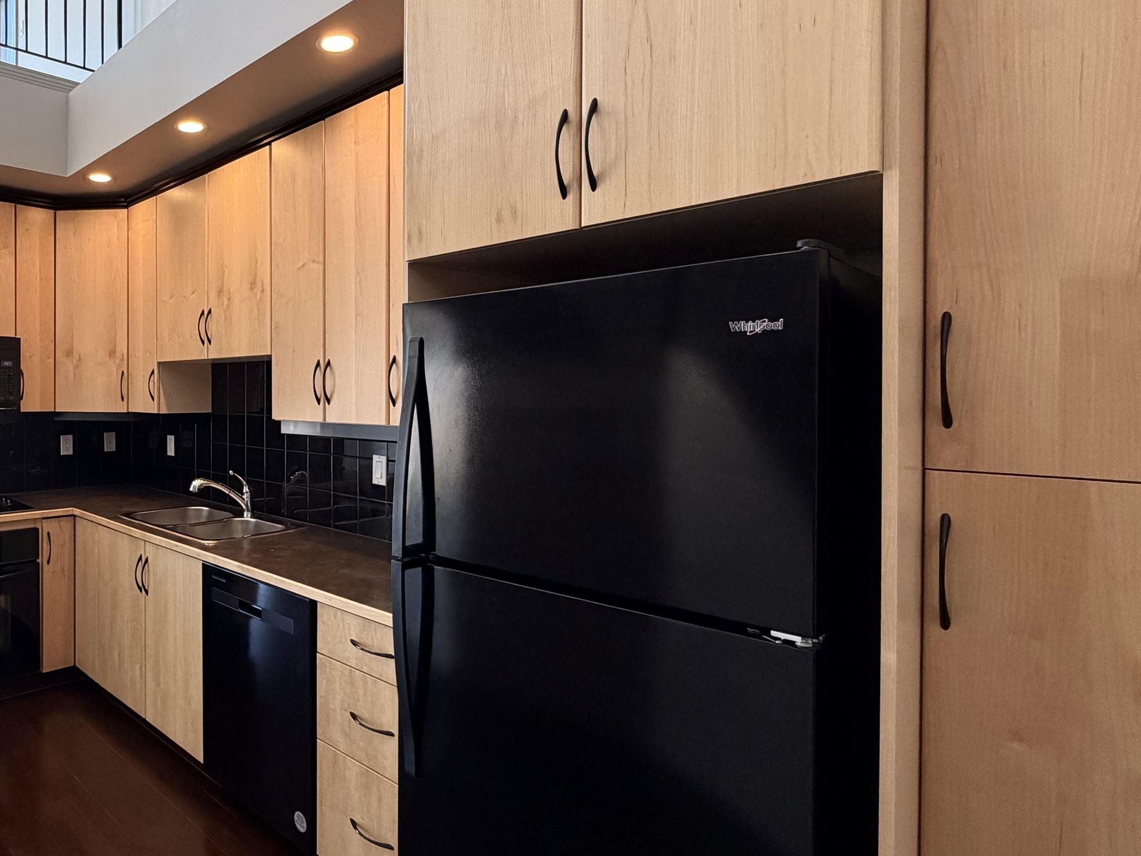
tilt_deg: -0.6
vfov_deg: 61.0
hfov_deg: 70.5
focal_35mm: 22
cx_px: 266
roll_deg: -0.2
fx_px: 725
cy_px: 398
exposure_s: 1/120
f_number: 2.2
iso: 250
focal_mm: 2.22
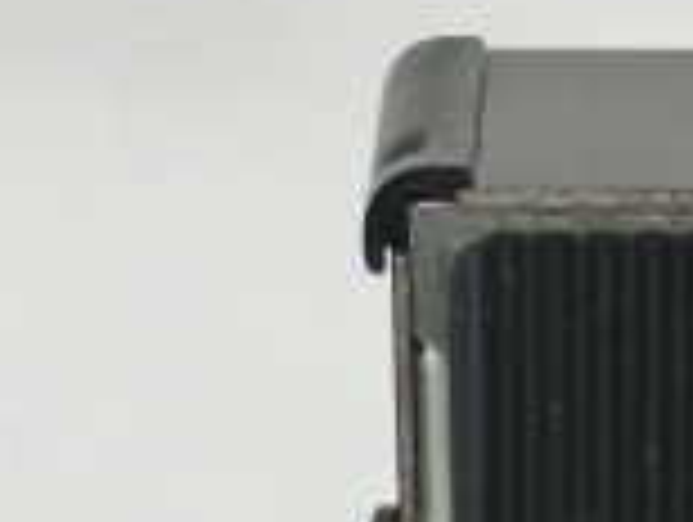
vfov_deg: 3.8
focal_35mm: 386
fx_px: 7740
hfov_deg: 5.1
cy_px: 1012
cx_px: 1066
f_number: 5.6
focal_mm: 16.5
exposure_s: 1/125
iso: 400
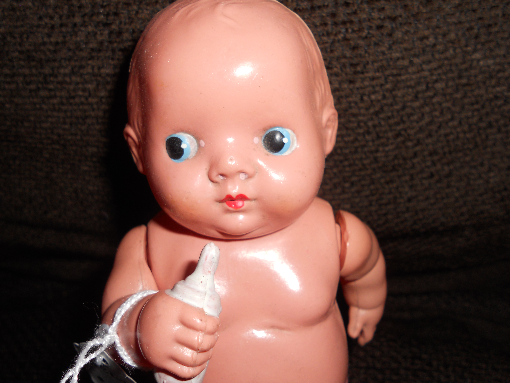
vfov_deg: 44.2
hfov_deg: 56.8
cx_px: 255
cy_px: 192
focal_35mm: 32
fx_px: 471
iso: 80
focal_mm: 5.8
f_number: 8.8
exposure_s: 1/25
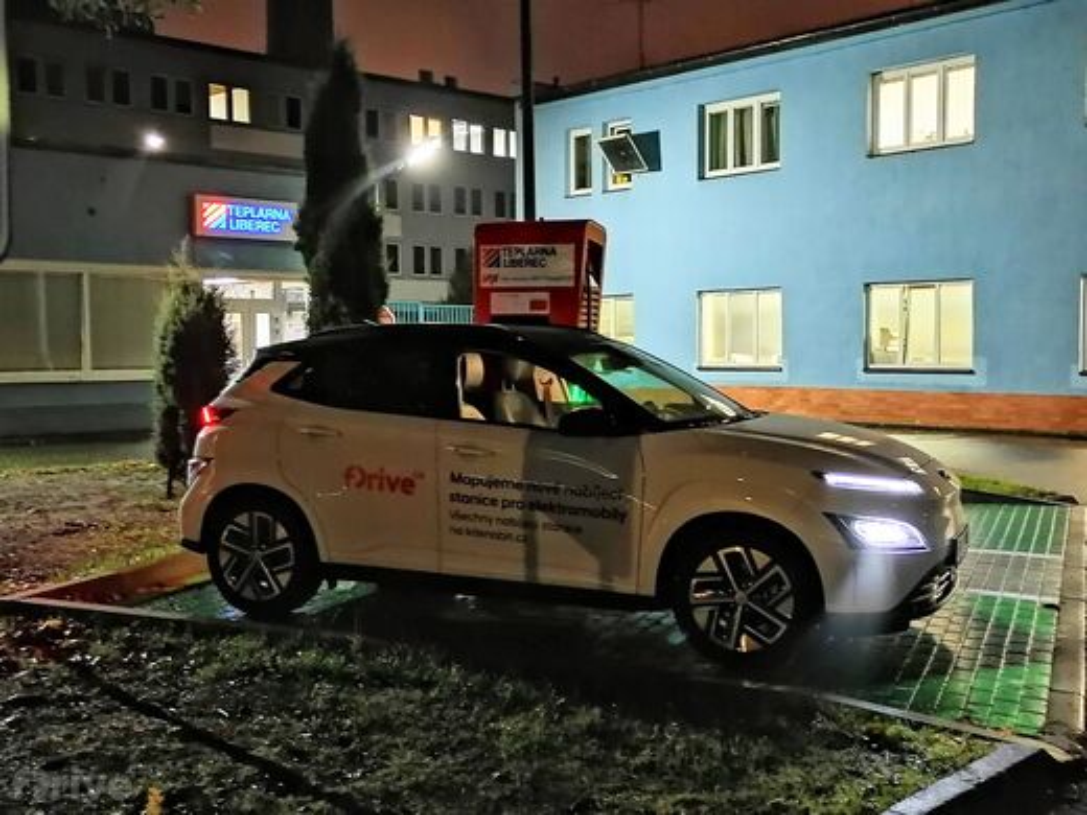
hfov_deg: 44.8
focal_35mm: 42
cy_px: 408
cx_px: 544
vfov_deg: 34.3
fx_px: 1319
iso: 1000
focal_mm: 5.3
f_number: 1.8
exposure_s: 1/1.67
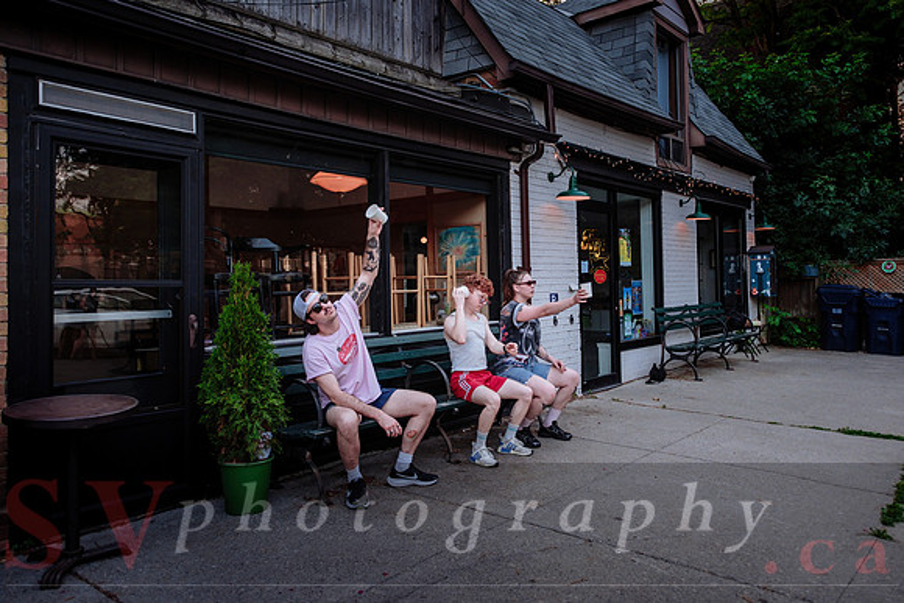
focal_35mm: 28
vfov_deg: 46.0
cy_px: 276
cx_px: 491
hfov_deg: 64.9
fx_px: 709
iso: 500
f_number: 1.8
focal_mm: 17
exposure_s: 1/640
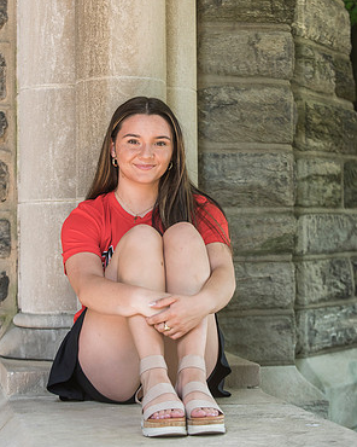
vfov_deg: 21.5
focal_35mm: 89
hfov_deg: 17.3
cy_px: 191
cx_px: 177
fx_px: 1175
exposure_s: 1/400
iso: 1000
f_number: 4
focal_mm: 78
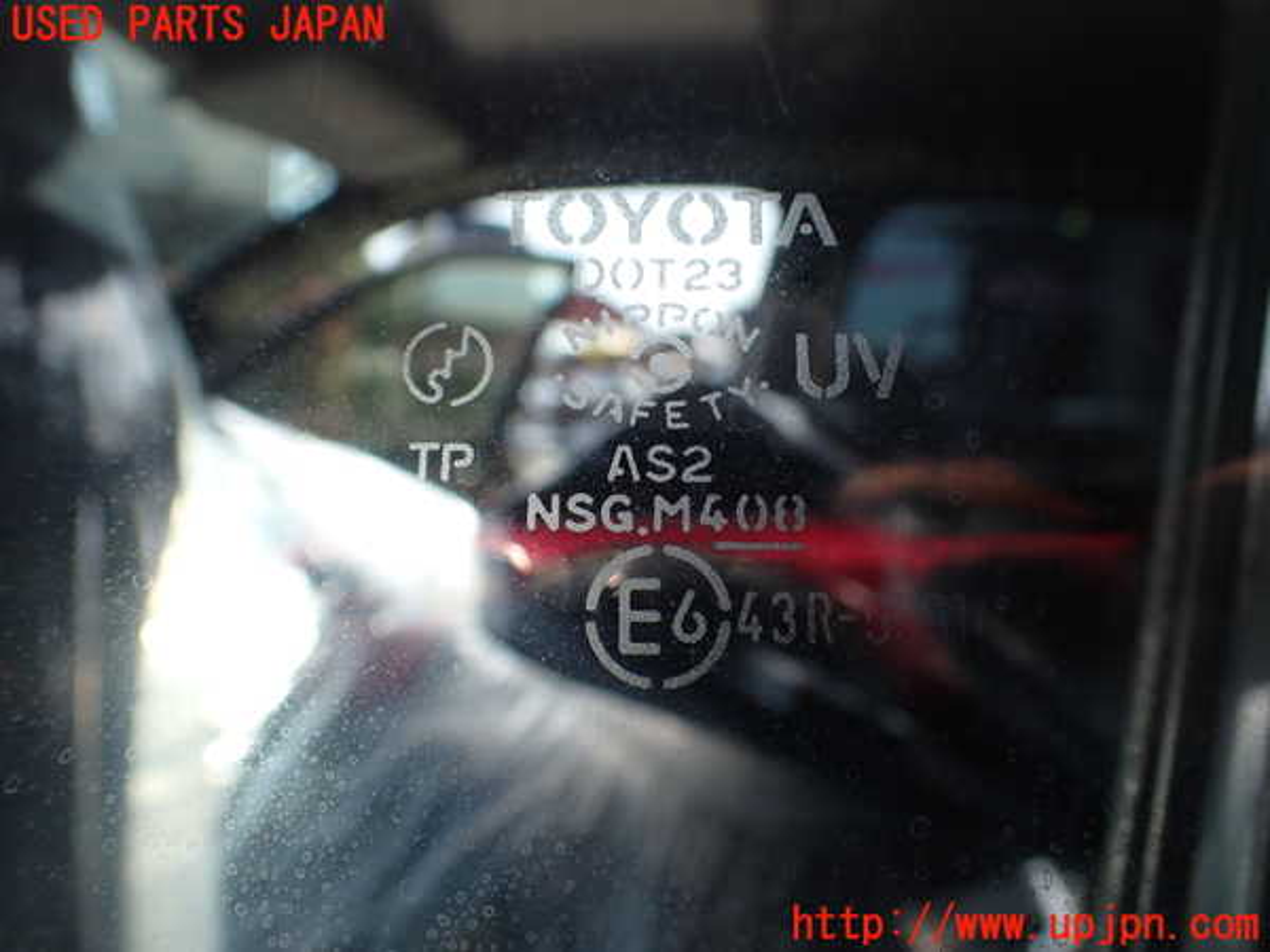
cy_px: 476
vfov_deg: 46.8
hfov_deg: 60.0
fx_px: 1101
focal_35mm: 30
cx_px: 635
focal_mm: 5.4
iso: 100
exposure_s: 1/400
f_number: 3.2
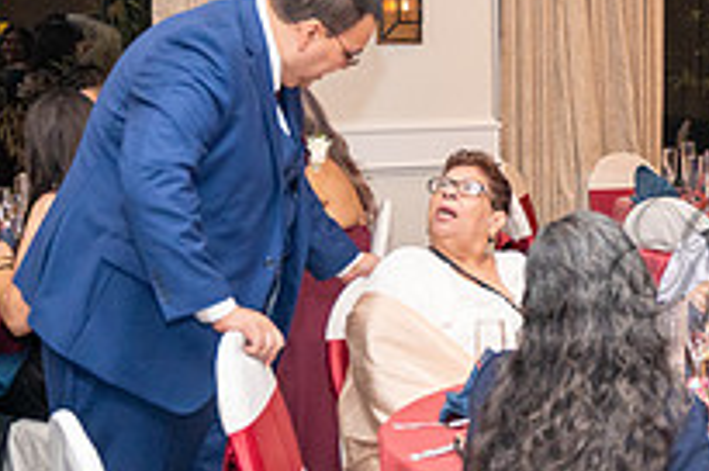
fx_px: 1947
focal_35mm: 99
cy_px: 253
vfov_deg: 13.8
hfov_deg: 19.3
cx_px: 878
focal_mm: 35
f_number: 4
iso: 2500
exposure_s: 1/200
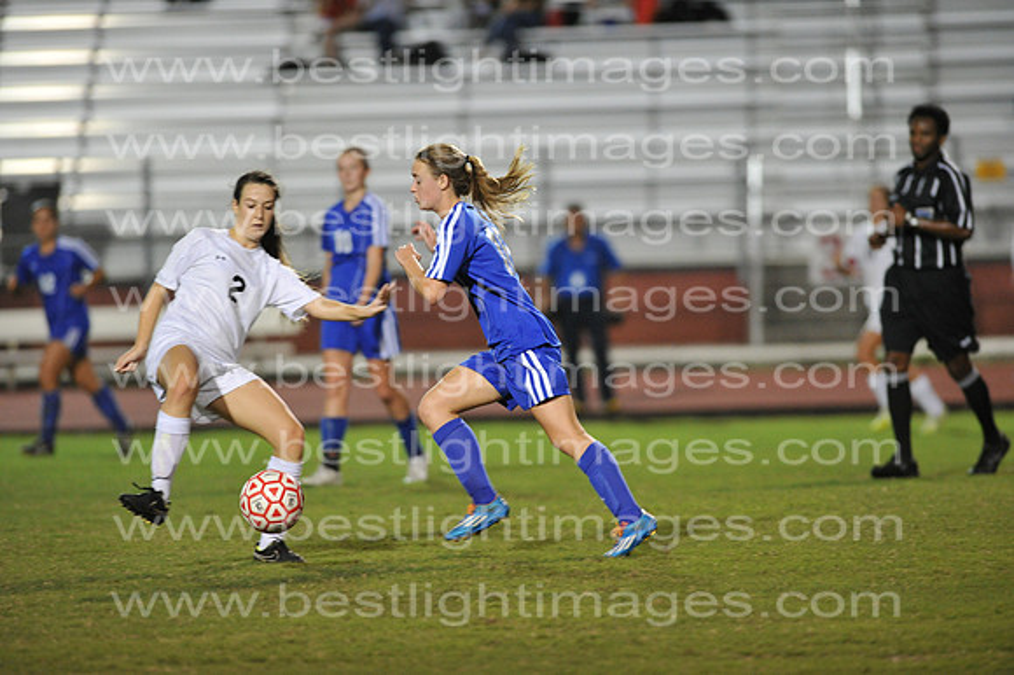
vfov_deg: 4.6
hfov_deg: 6.9
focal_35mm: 300
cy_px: 338
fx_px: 8445
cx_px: 507
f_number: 3.2
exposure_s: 1/400
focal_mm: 300
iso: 5000
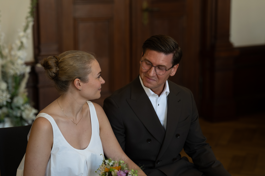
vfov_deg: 16.1
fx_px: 626
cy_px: 88
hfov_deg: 23.9
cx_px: 132
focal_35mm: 85
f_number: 2.8
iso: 500
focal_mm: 85
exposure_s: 1/100
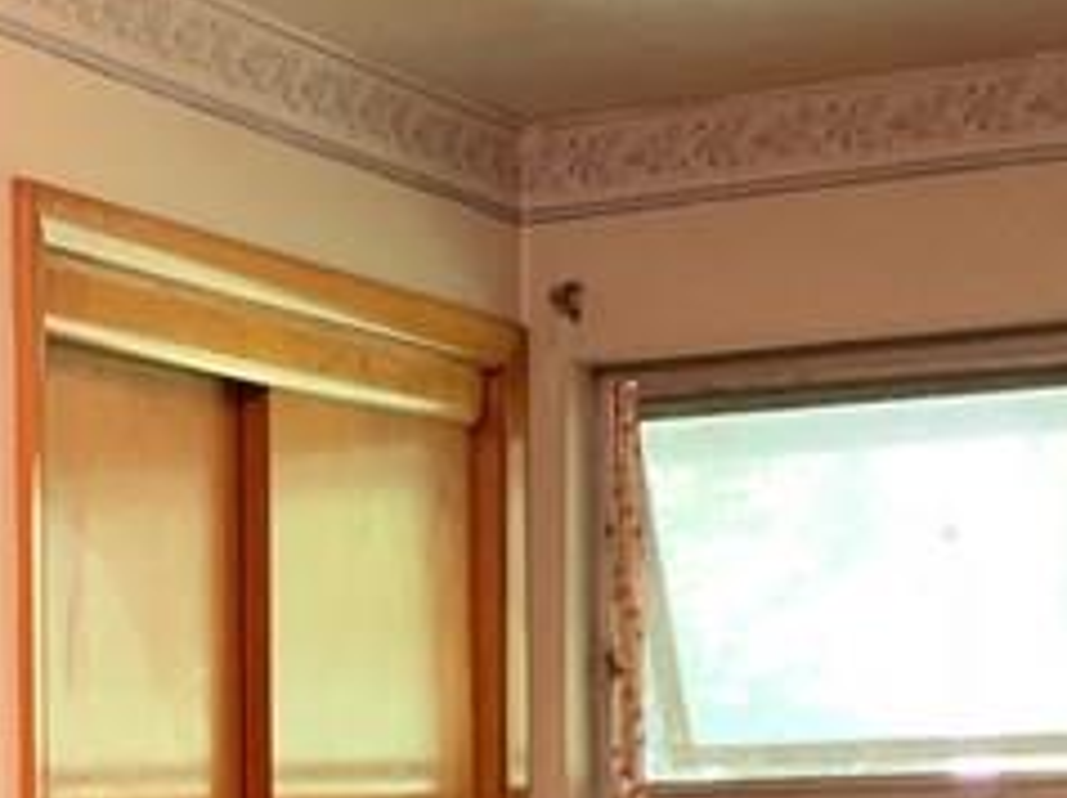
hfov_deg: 16.7
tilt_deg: -3.3
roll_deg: +1.0
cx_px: -256
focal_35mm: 112
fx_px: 3449
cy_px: 1063
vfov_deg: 12.7
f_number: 1.8
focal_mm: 4.25
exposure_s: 1/40
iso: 320
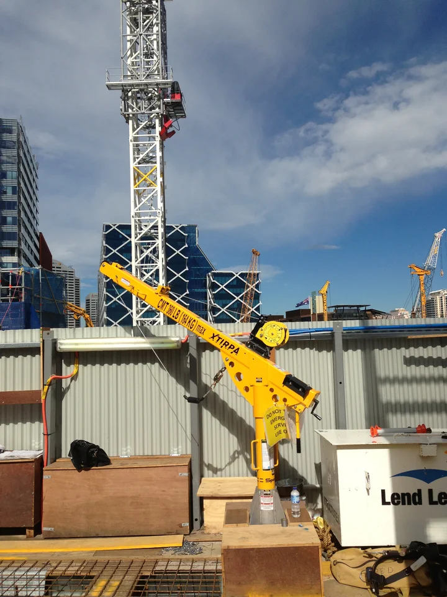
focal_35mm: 33
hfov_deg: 42.9
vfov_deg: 55.4
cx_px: 224
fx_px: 568
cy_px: 298
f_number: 2.4
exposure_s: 1/3195
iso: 50
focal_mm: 4.13
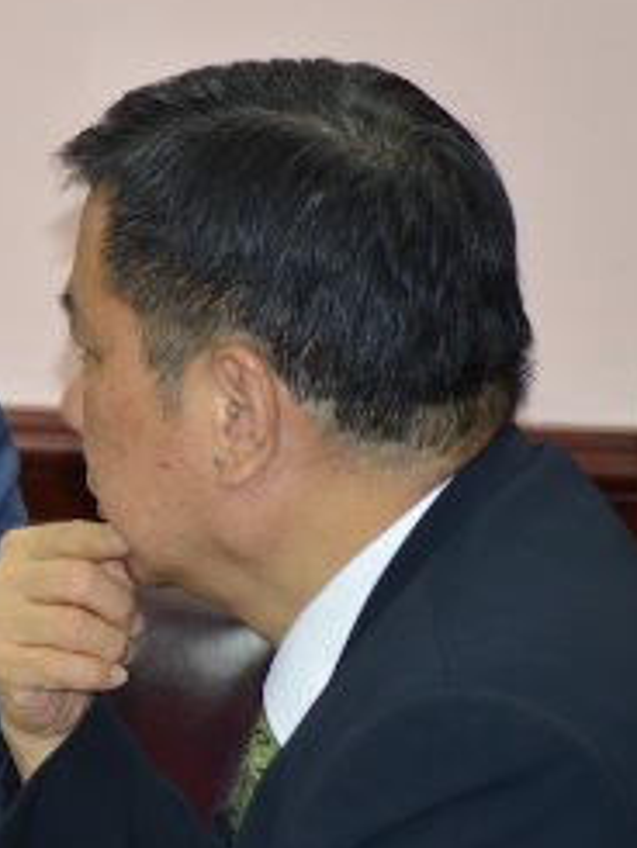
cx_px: -398
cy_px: 602
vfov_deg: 9.5
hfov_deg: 7.0
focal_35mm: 207
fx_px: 5081
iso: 640
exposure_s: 1/60
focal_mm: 55
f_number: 4
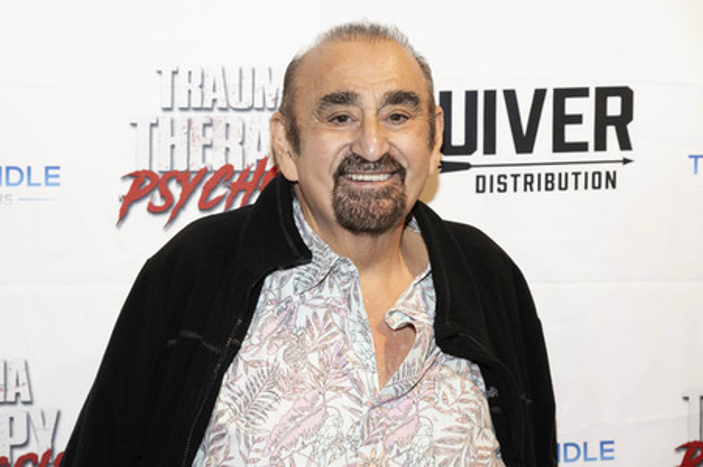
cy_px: 234
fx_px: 1346
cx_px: 352
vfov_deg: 19.7
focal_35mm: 69
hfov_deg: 29.3
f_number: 5.6
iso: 800
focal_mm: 69
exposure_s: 1/200
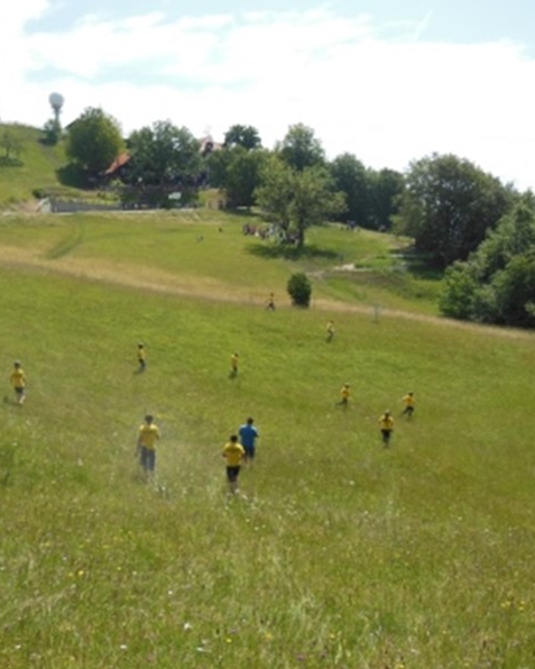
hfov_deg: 38.1
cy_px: 333
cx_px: 131
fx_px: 752
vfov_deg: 47.9
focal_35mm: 38
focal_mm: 5.2
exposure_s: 1/800
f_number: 3.7
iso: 125
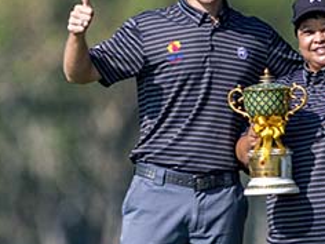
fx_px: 14693
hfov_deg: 1.3
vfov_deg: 1.0
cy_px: 127
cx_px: 34
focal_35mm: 1565
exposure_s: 1/8000
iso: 560
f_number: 3.5
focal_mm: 400
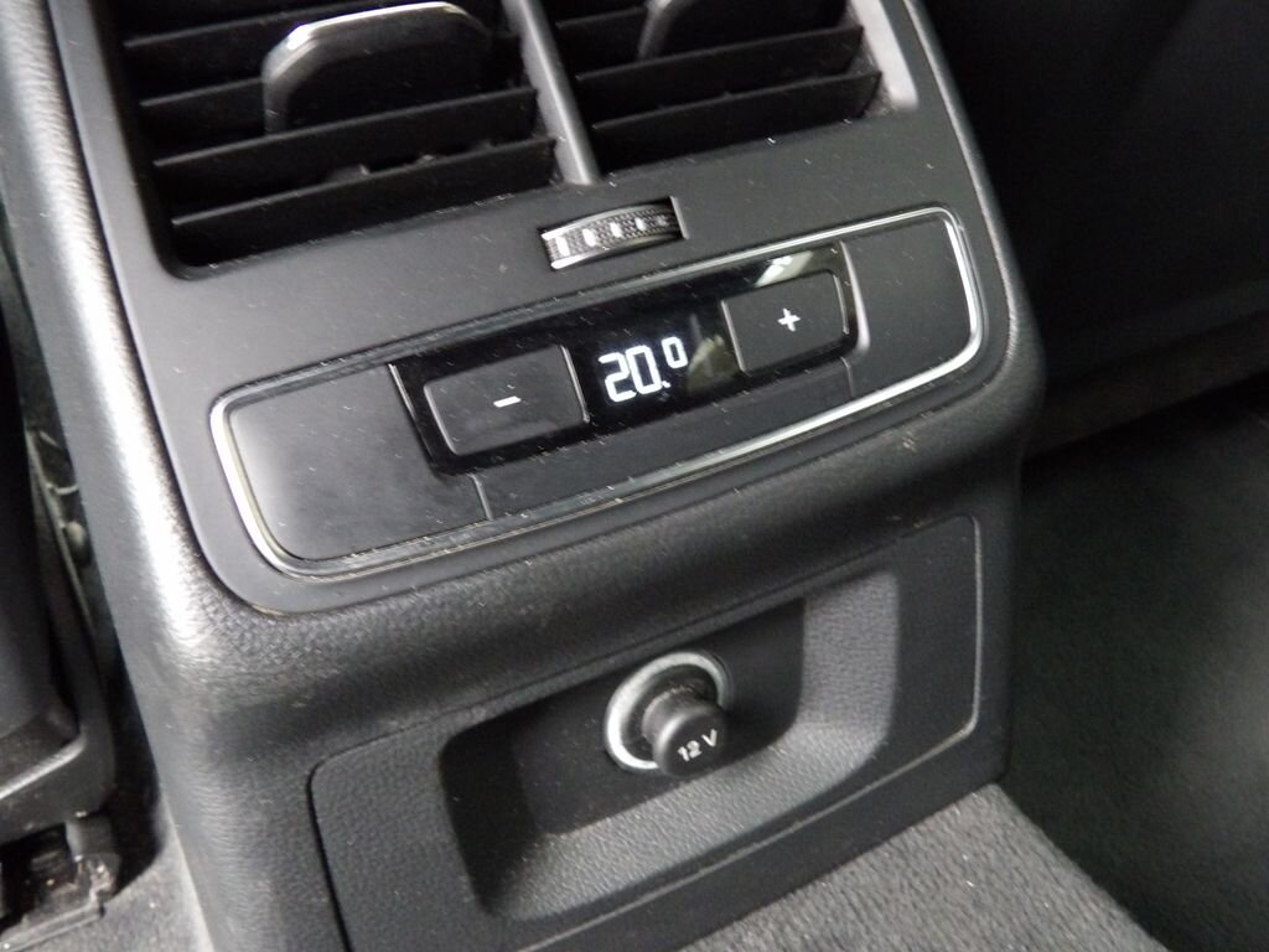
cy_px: 476
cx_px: 634
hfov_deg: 55.4
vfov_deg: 42.9
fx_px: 1210
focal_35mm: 33
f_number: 3.6
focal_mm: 5.9
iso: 800
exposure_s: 1/13
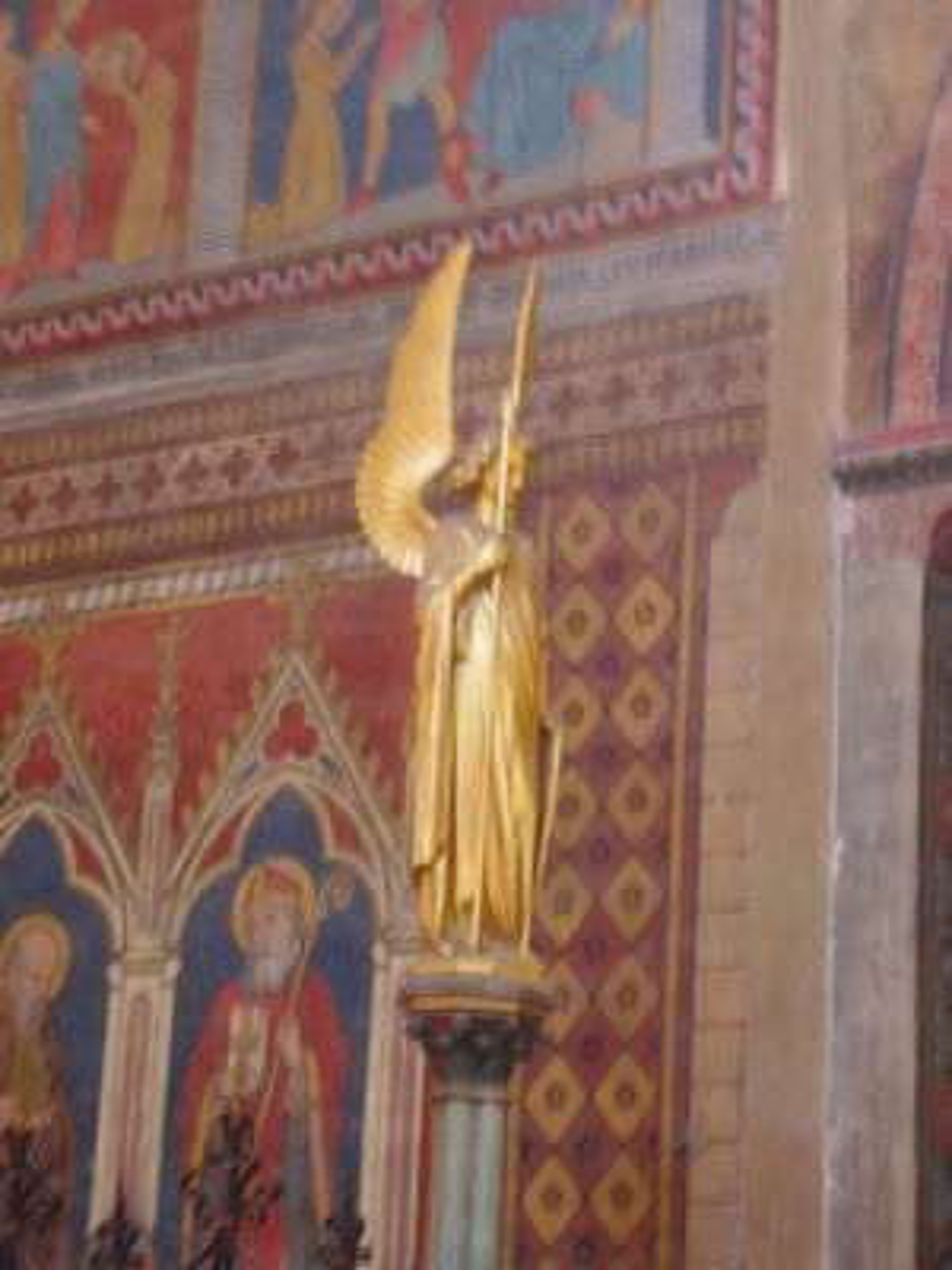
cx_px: 476
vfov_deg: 20.7
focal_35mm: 95
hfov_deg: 15.6
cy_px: 635
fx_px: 3484
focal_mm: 15.81
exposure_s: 1/2
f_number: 5.4
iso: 400
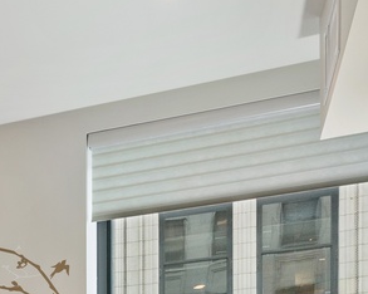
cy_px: 493
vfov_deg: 16.2
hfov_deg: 17.3
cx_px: -351
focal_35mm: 83
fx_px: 903
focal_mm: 16
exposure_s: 1/1.67
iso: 320
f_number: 7.1
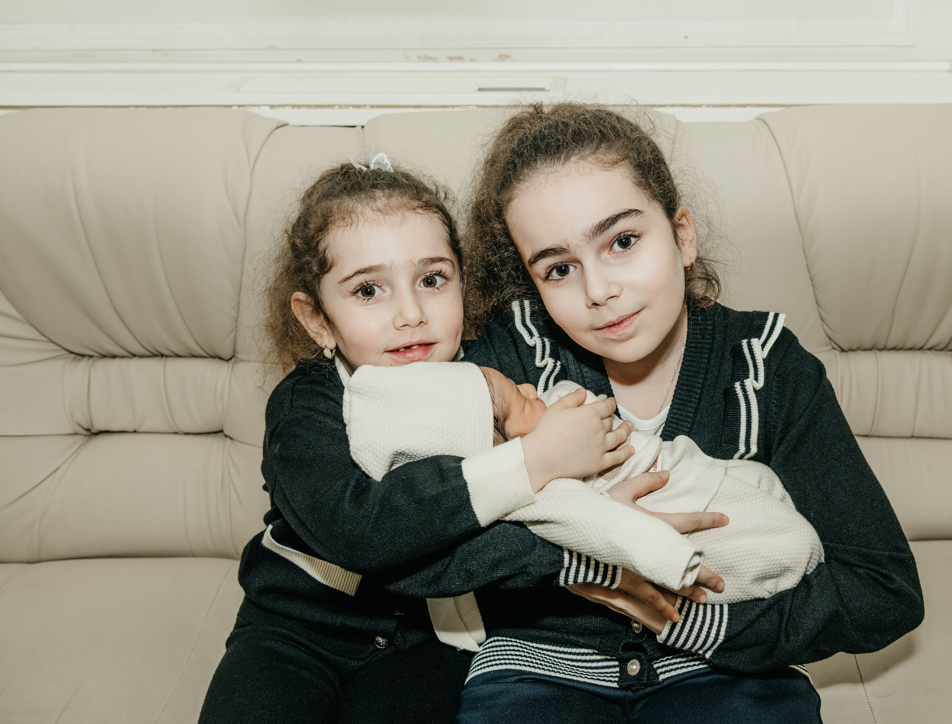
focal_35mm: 44
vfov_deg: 32.9
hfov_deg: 42.1
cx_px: 599
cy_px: 323
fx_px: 1226
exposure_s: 1/160
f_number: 5
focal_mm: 32
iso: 400
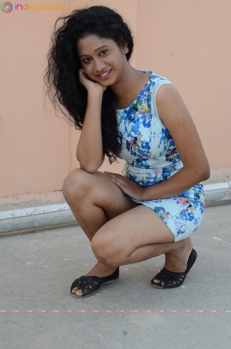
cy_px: 174
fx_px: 754
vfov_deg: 26.0
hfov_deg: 17.4
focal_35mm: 78
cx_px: 116
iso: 500
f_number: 8
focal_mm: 52
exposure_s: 1/125
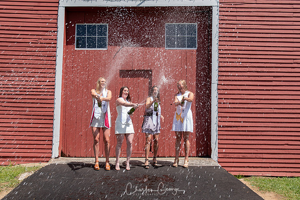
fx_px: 313
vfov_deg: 35.5
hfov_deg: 51.2
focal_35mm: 38
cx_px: 150
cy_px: 100
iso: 100
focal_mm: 25
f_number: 5.6
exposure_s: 1/250
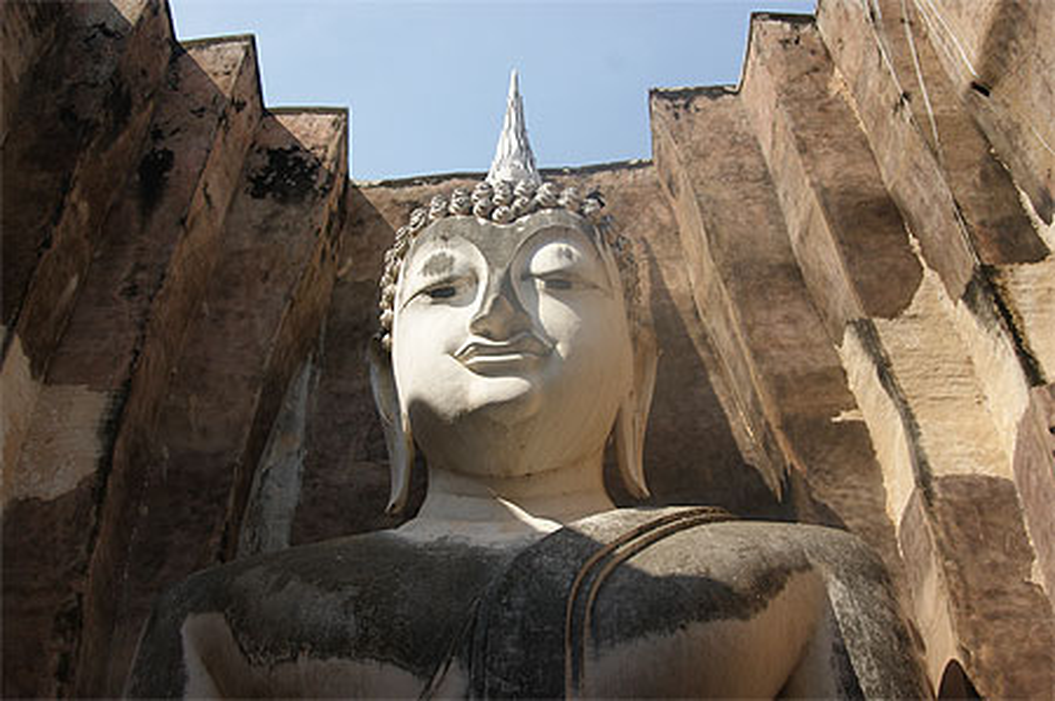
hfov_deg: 46.4
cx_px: 528
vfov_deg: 31.8
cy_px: 350
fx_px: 1229
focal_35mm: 42
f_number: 8
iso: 100
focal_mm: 28
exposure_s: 1/160
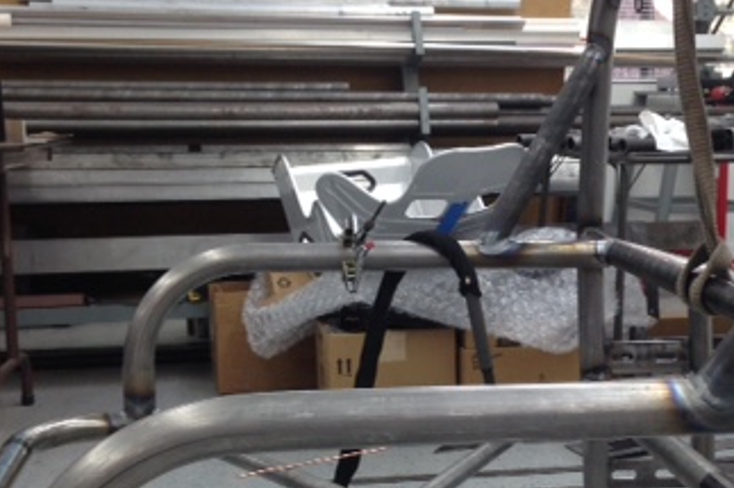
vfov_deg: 19.9
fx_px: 1386
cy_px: 322
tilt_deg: -8.3
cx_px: 539
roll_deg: +0.4
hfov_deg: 29.3
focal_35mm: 68
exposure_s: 1/40
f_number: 2.4
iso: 50
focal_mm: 4.12
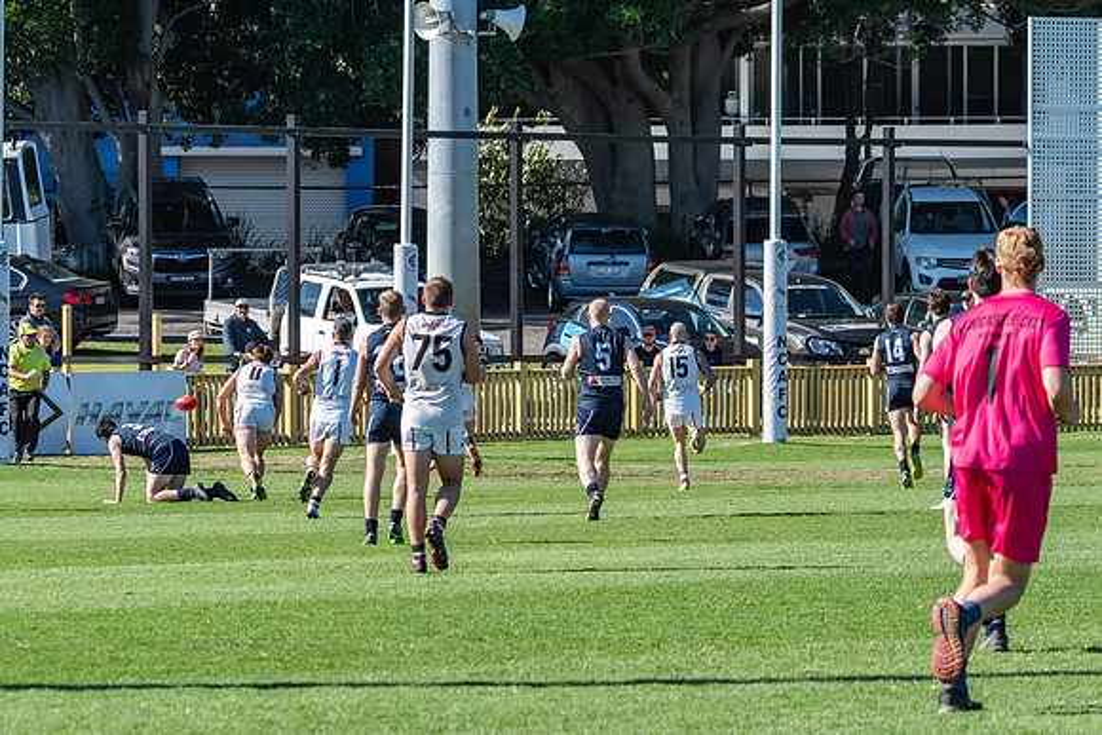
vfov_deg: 5.0
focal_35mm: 277
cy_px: 367
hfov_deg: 7.4
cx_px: 559
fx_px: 8489
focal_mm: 180
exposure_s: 1/1600
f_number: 10
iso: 800
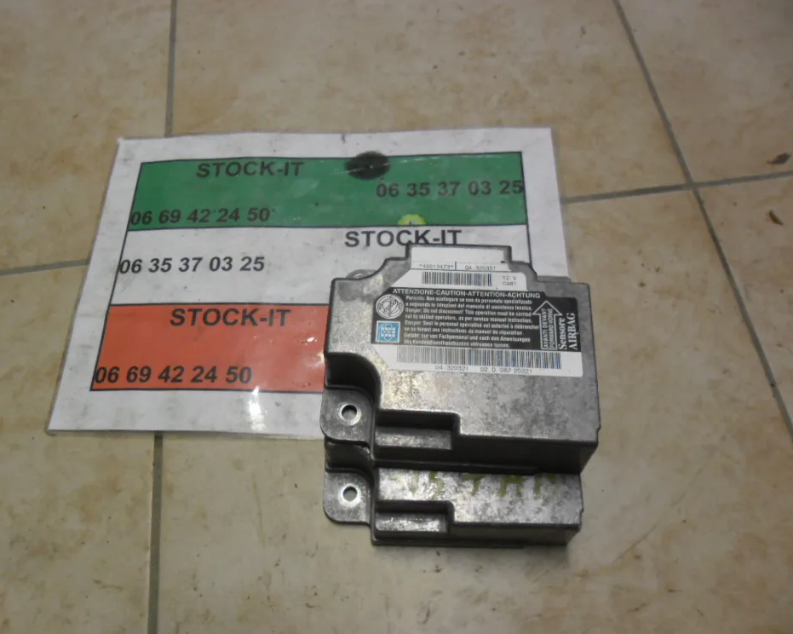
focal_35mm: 29
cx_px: 363
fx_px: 680
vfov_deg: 49.9
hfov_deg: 60.4
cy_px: 320
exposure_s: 1/22
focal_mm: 4.9
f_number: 3.5
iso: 200
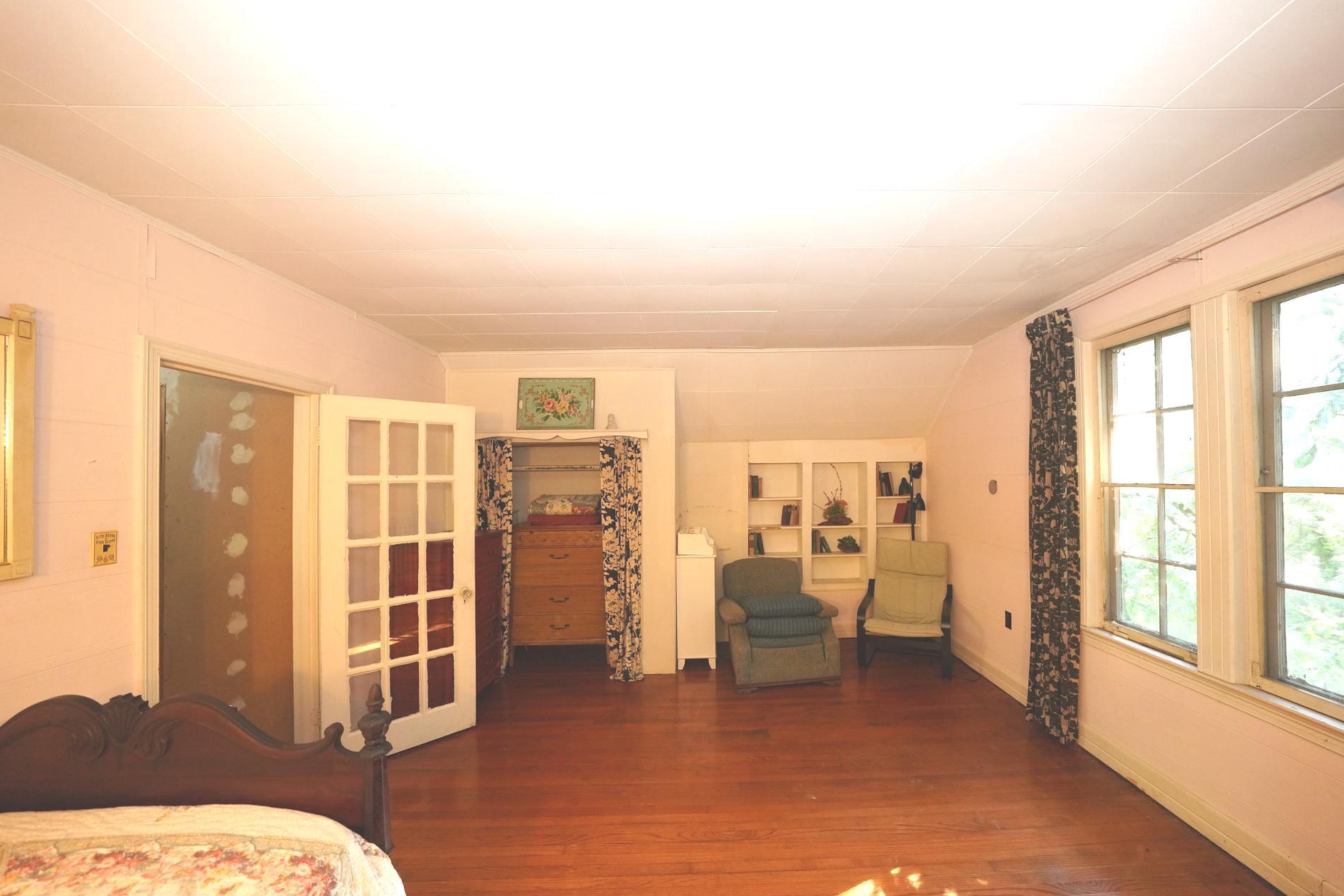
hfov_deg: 108.1
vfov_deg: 85.4
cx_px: 720
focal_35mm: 13
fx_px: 485
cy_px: 471
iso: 4000
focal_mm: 12
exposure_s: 1/160
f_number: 2.8
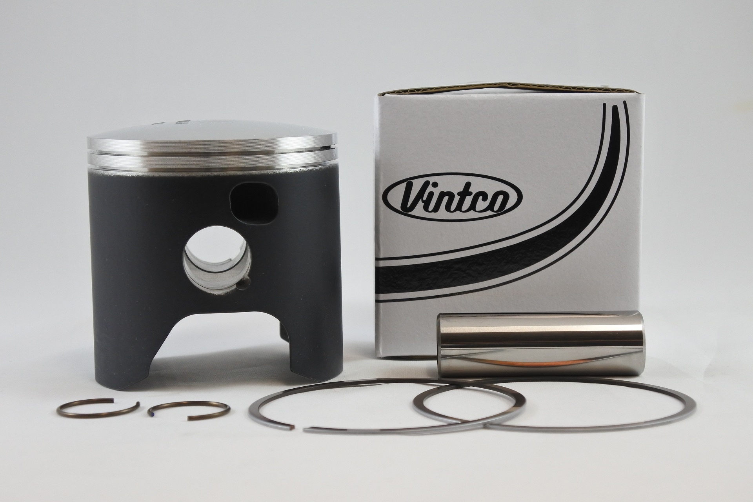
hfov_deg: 32.9
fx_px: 1276
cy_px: 251
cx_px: 376
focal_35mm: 61
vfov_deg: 22.3
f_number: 5
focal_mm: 22.7
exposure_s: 1/125
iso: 500
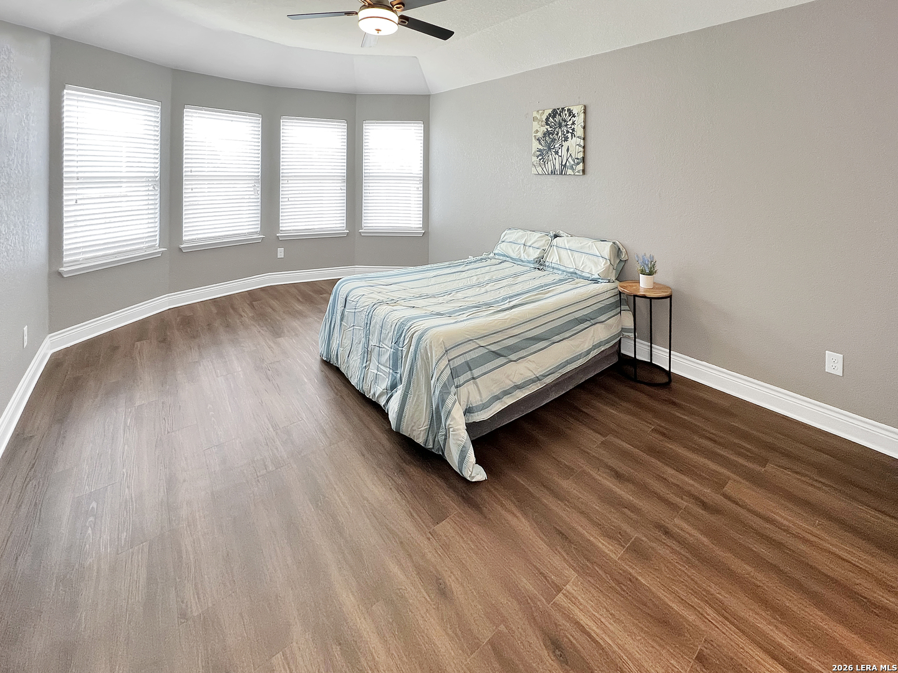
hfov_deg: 106.2
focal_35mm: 13
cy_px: 336
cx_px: 449
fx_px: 337
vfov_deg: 89.9
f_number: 1.8
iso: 200
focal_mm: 1.57
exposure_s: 1/60
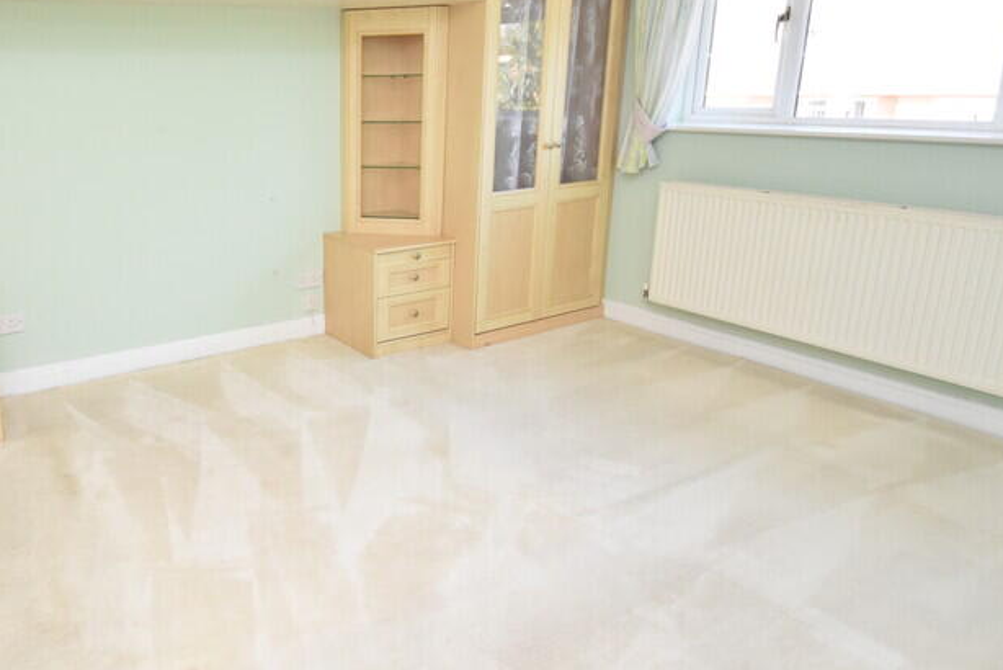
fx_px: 697
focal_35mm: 25
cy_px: 264
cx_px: 286
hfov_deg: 68.1
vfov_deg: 51.0
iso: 800
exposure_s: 1/160
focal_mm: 10
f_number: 4.5
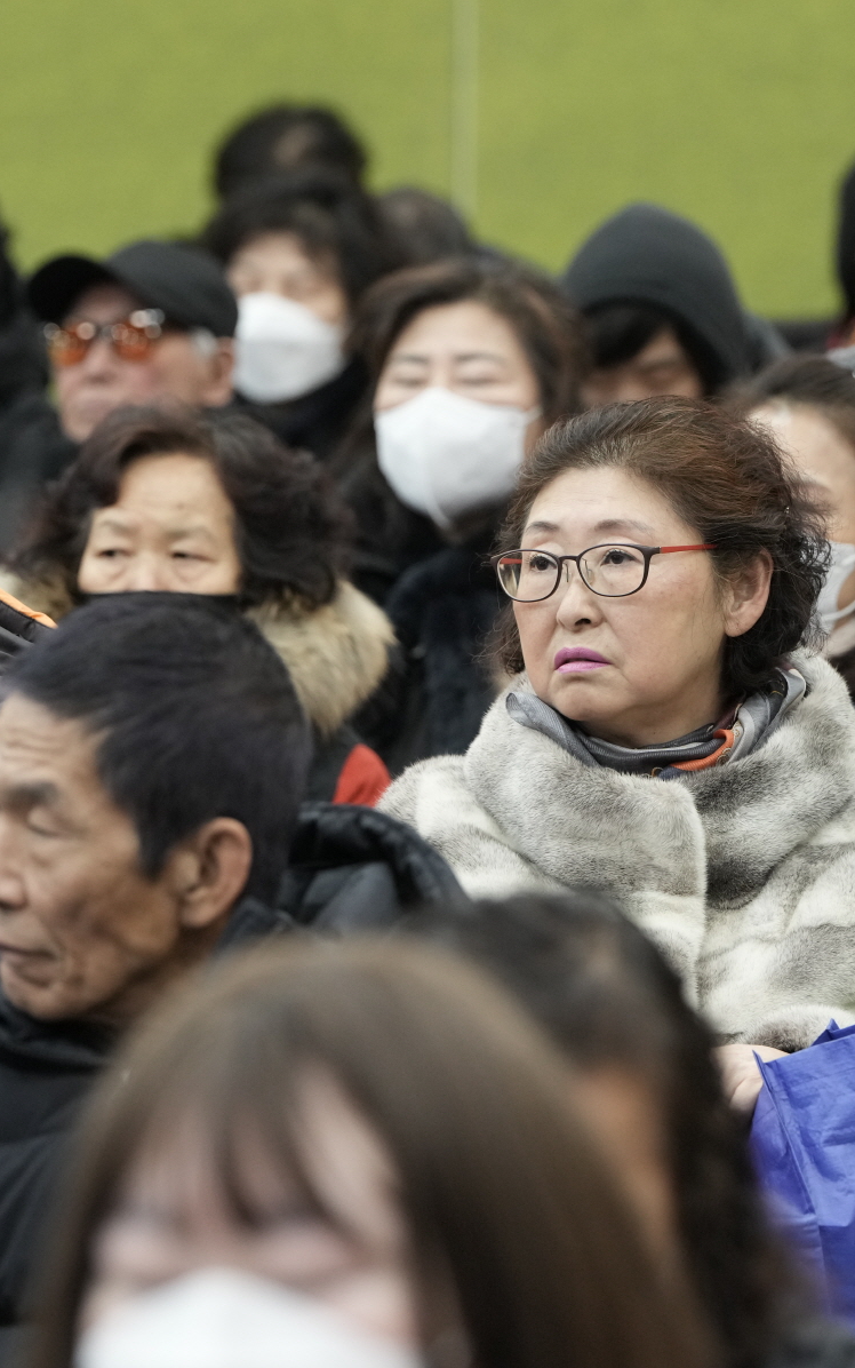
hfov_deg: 5.3
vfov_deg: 8.4
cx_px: 540
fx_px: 9316
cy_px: 683
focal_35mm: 250
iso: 3200
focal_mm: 163
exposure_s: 1/160
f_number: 4
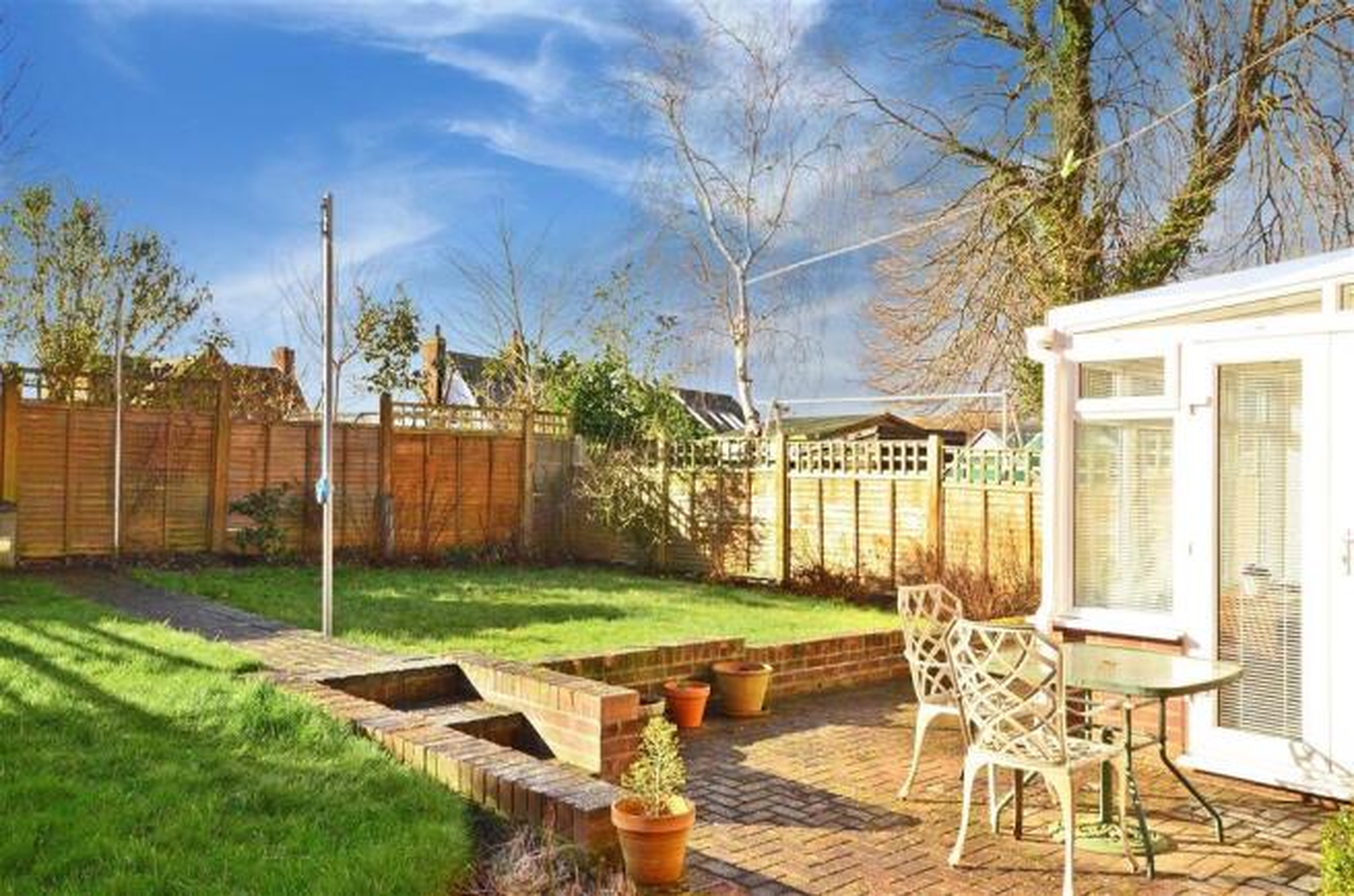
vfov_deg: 43.4
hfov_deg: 62.0
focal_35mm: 30
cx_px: 677
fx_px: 1126
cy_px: 448
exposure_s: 1/125
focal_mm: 20
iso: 640
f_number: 13
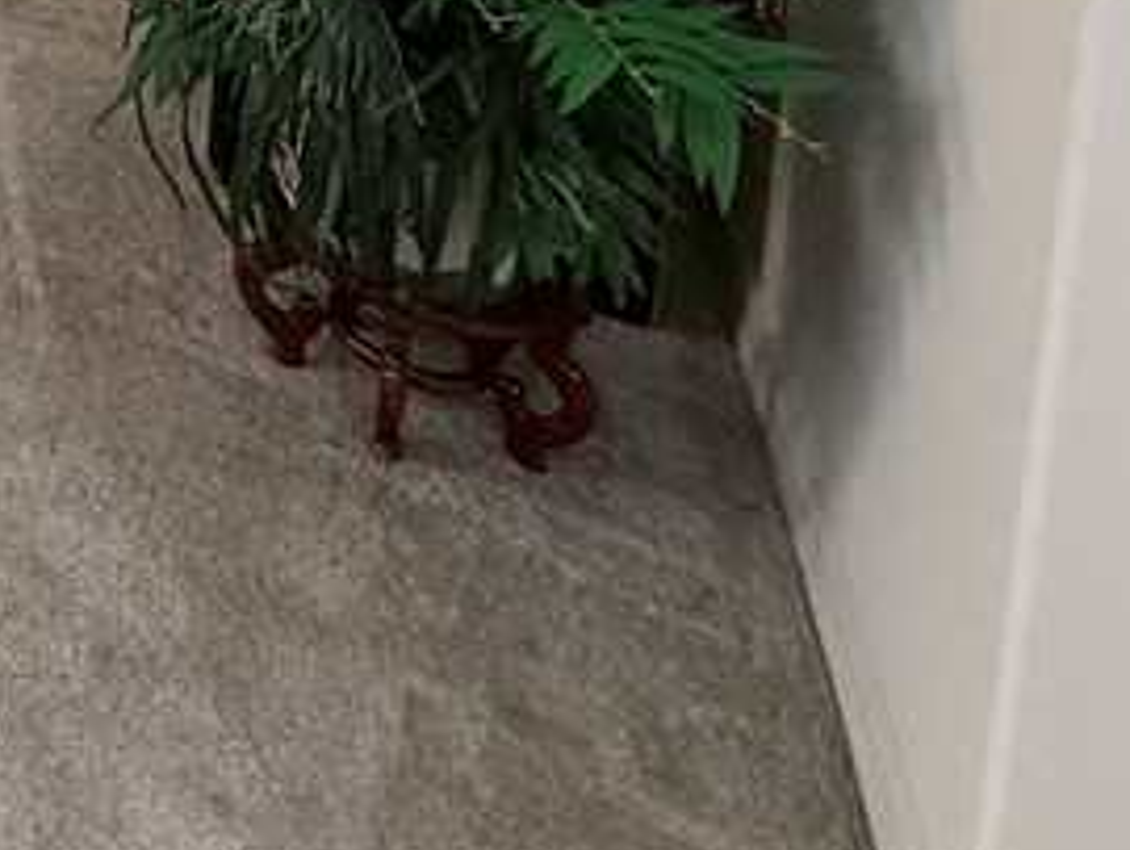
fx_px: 1732
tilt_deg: -3.6
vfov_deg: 19.5
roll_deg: -2.2
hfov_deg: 23.9
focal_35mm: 53
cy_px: -729
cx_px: -753
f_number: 2.2
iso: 500
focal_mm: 2.22
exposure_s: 1/60
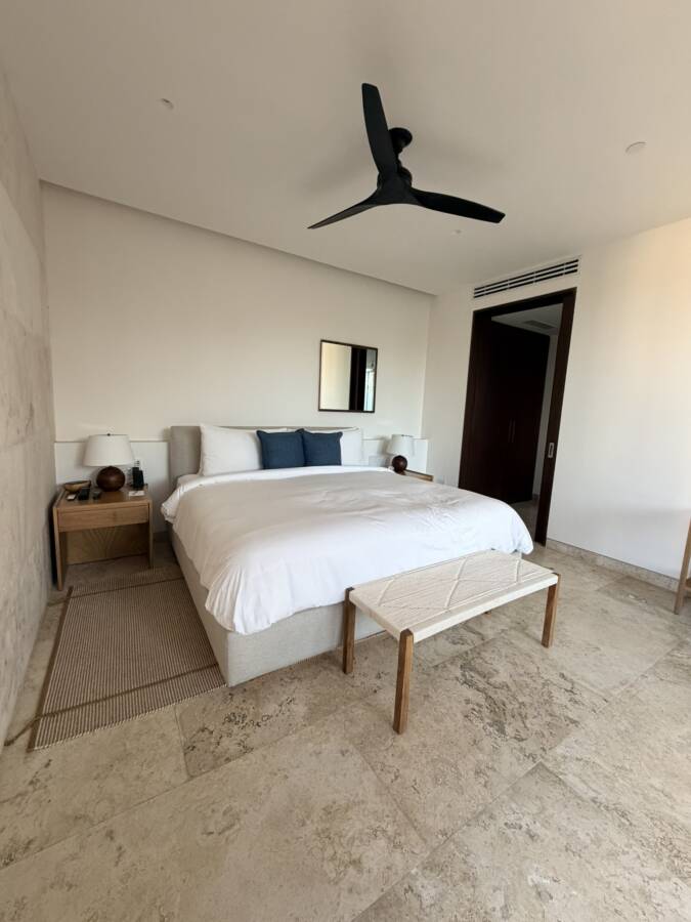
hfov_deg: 85.7
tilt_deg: -7.5
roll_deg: -2.0
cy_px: 461
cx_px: 346
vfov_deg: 102.1
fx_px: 373
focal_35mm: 14
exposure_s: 1/121
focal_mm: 2.22
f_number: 2.2
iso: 200
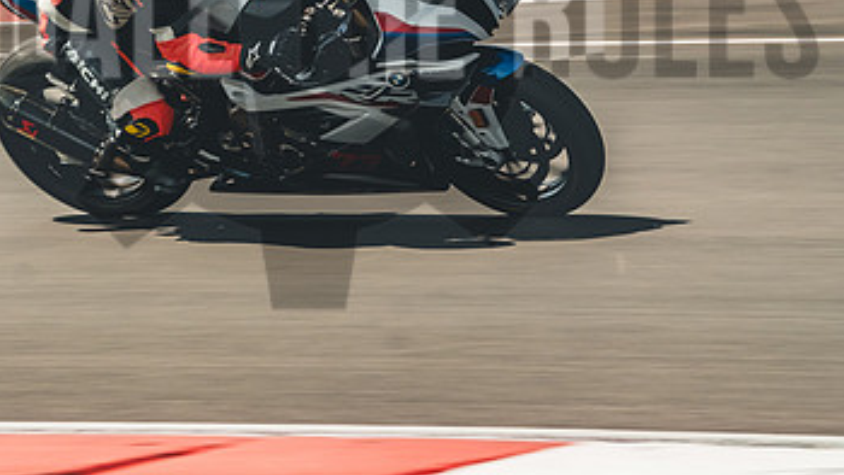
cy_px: 16
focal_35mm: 346
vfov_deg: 3.5
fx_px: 7744
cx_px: 309
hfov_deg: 6.2
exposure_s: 1/250
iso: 320
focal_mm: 132.9
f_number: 10
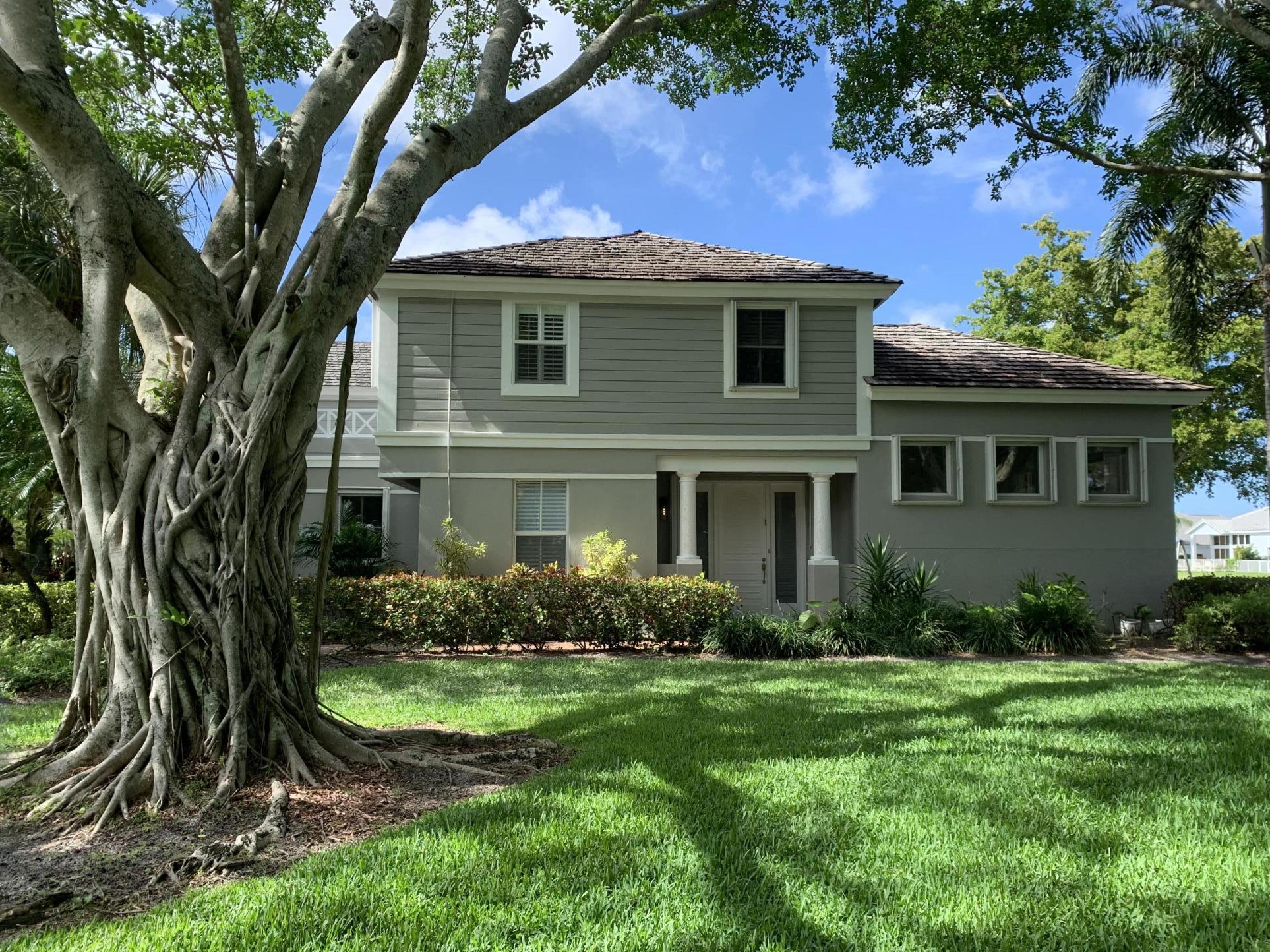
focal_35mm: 27
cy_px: 494
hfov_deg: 65.3
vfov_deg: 51.3
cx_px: 657
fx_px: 990
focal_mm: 4.25
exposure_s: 1/643
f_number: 1.8
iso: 25
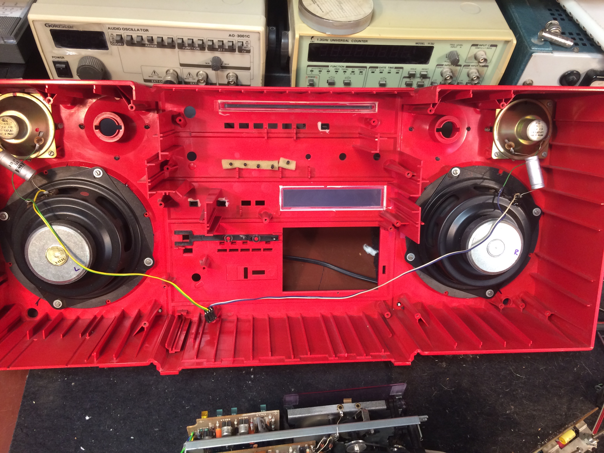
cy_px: 226
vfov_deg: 48.2
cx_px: 302
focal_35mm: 29
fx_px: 506
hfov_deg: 61.7
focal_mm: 4.15
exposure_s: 1/33
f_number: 2.2
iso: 125
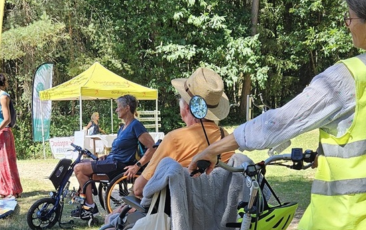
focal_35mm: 58
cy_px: 226
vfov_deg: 21.7
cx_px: 161
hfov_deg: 35.0
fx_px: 579
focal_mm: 5.4
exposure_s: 1/282
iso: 25
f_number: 1.8
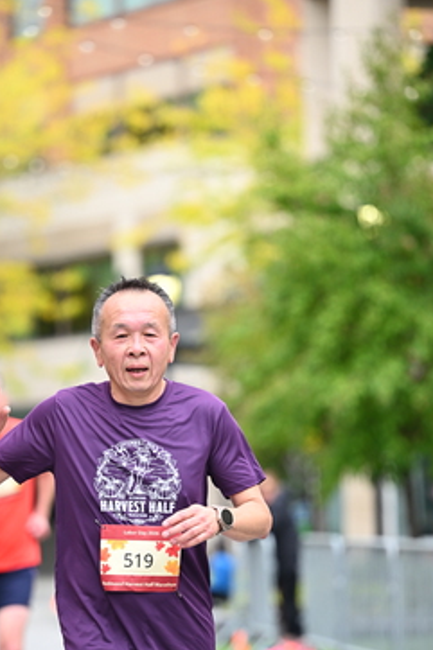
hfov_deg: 6.4
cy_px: 406
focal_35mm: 213
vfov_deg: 9.7
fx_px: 3846
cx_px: 168
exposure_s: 1/1600
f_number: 2.8
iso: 640
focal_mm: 140
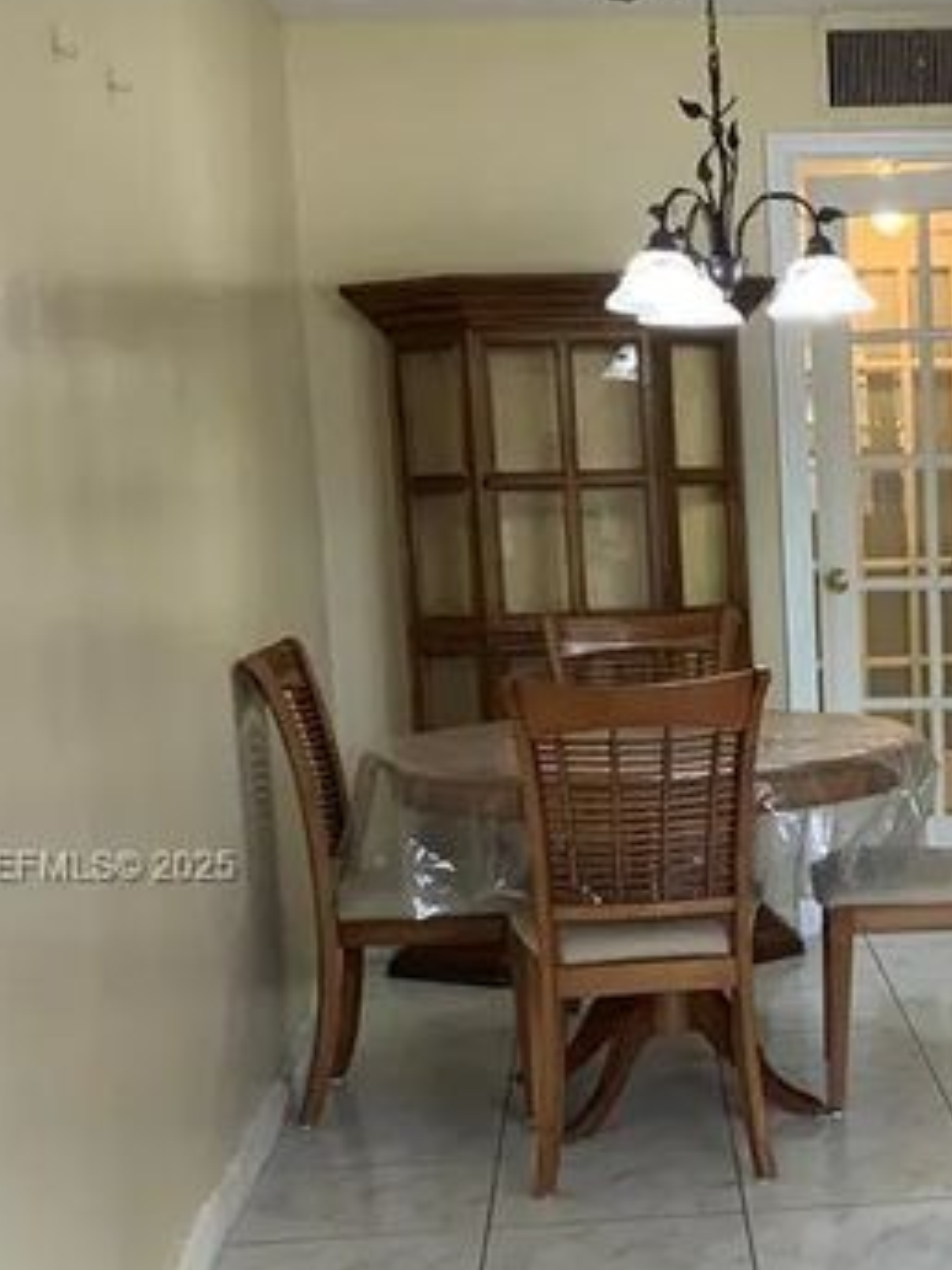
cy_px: 869
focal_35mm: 72
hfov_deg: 19.9
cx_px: 930
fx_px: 2640
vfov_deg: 26.8
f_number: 1.8
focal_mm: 3
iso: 40
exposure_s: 1/60
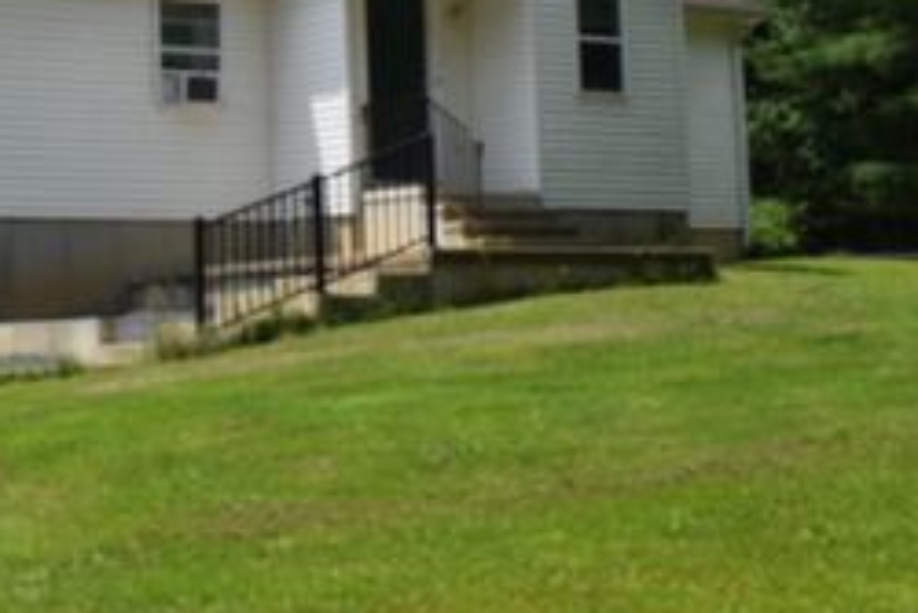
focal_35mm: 90
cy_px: 55
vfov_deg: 15.0
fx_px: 2296
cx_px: 198
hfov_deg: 22.3
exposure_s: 1/400
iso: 200
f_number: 10
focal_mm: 30
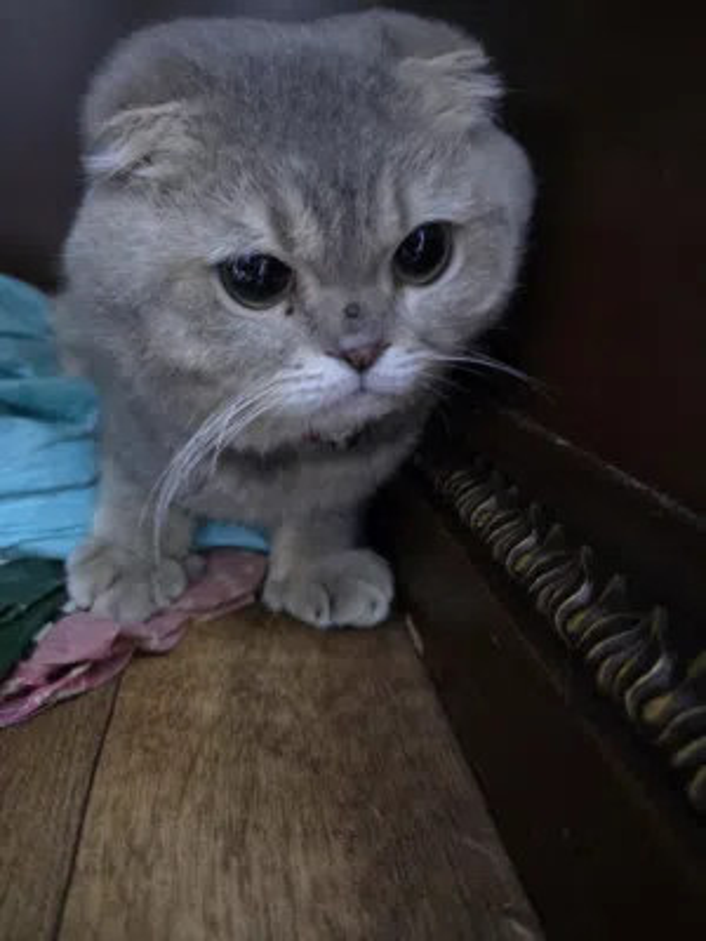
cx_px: 353
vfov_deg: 73.9
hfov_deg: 58.9
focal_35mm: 23
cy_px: 470
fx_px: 625
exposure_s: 1/16.7
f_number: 1.7
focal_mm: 6.3
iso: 2500
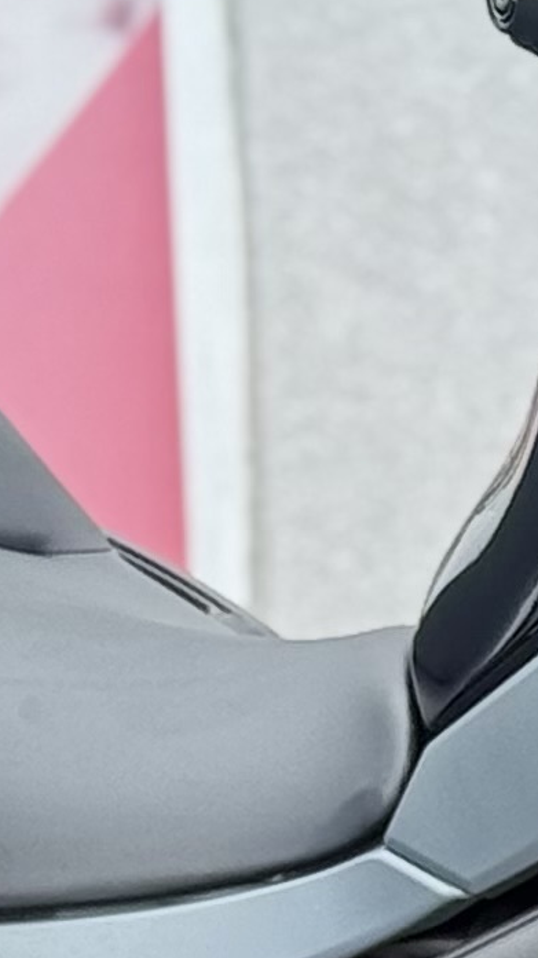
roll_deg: +1.3
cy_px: 1202
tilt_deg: -13.5
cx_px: 889
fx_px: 7692
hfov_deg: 4.0
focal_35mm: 303
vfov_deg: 7.1
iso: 64
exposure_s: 1/439
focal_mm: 6.76
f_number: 1.78
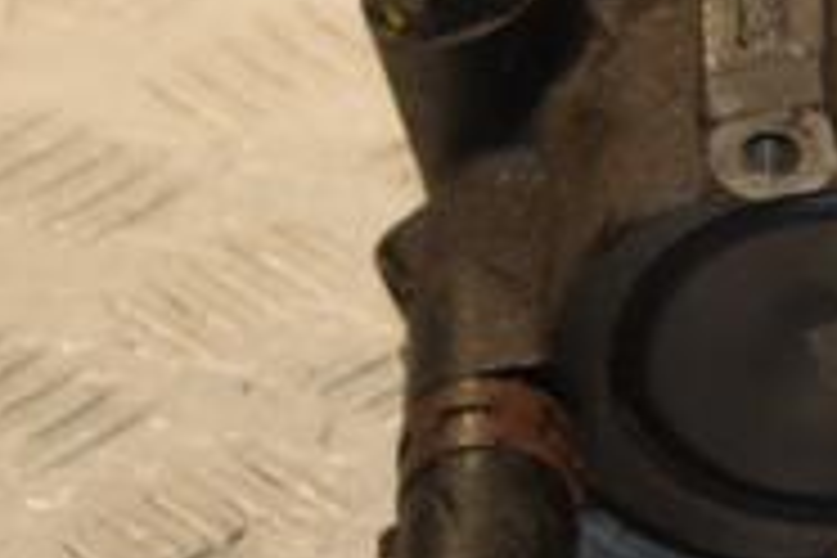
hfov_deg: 6.4
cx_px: 945
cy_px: 72
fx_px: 7439
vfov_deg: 4.3
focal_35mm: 320
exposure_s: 1/200
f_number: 5.6
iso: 800
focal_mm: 66
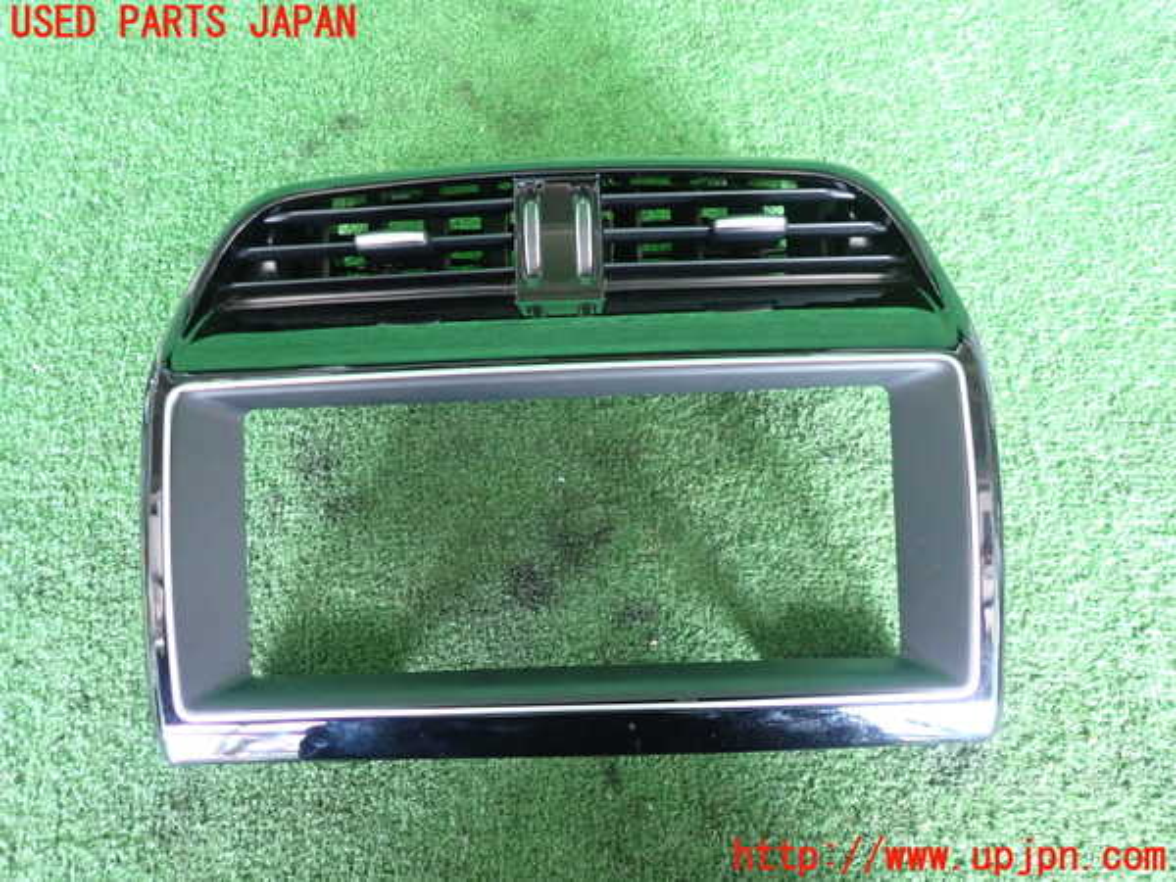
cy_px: 441
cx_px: 588
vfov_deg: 54.9
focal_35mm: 25
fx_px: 849
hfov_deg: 69.4
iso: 800
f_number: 2
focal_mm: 4.5
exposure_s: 1/30
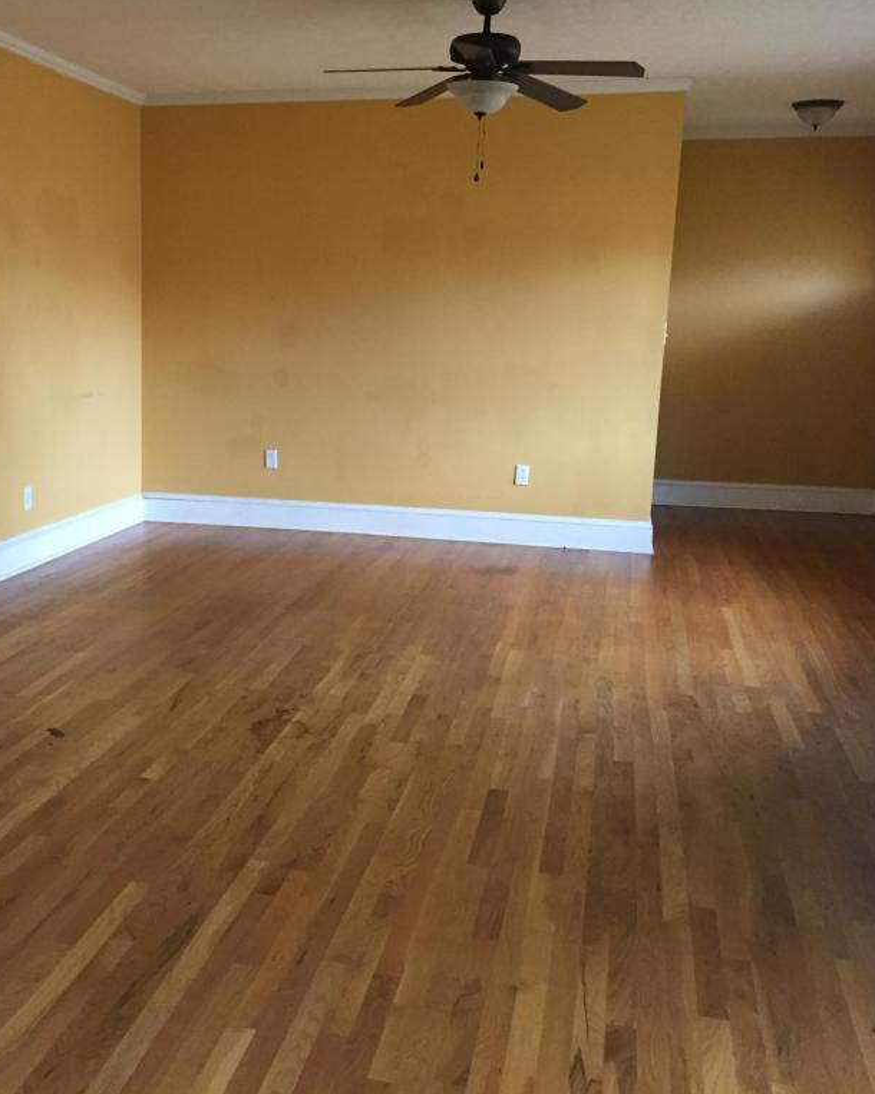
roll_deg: -3.0
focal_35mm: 38
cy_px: 545
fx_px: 1231
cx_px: 283
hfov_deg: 38.6
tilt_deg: -8.3
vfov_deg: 47.9
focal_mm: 4.15
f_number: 2.2
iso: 160
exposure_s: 1/30
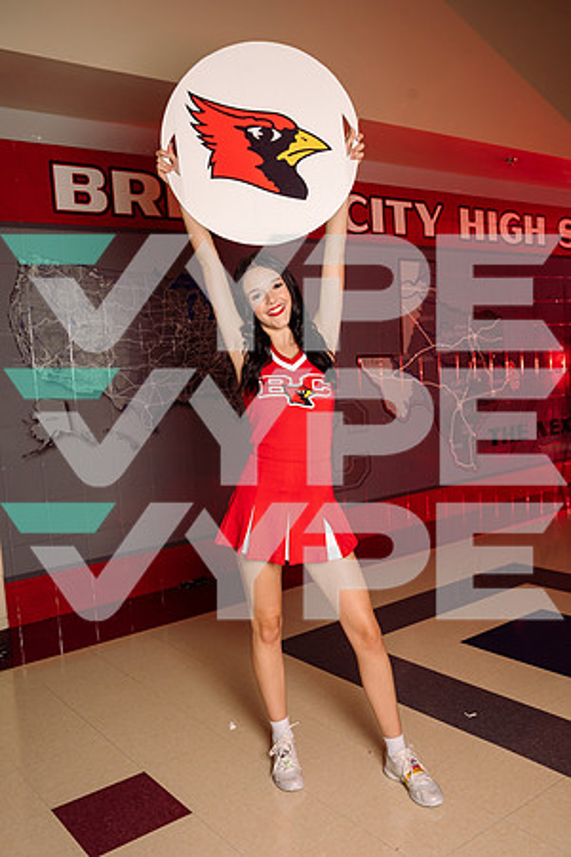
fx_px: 785
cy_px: 428
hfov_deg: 40.0
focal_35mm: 33
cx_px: 286
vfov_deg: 57.2
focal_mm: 33
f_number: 6.3
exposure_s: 1/250
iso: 200
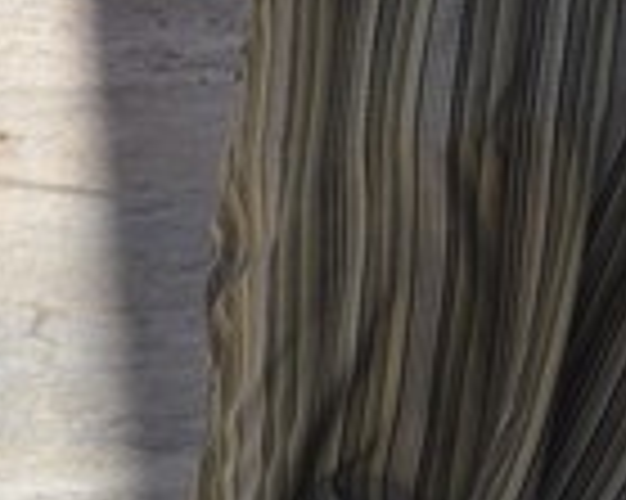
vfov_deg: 6.0
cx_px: 540
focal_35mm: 259
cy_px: 176
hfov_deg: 7.5
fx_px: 4795
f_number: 8
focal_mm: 40
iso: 100
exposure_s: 1/250
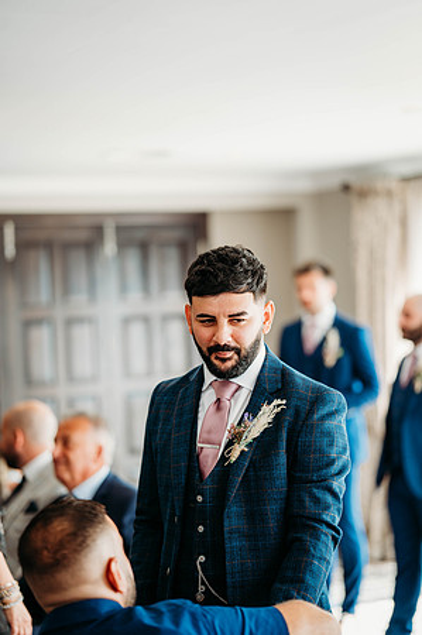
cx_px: 211
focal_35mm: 85
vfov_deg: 23.9
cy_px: 318
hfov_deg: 16.0
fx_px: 1498
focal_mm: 85
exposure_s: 1/200
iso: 180
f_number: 2
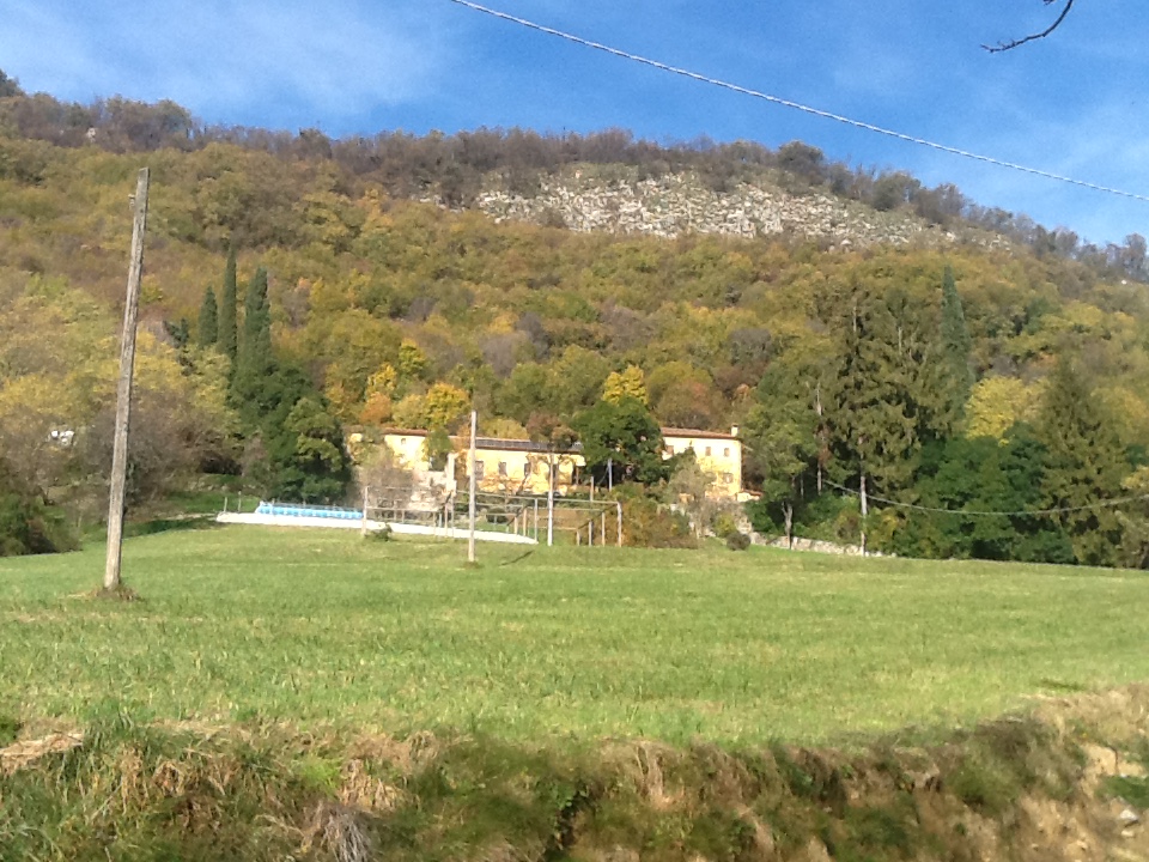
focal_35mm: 44
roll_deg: -1.6
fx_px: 1460
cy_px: 431
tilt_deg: +13.4
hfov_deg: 42.9
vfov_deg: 32.9
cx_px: 574
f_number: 2.4
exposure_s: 1/810
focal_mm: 2.03
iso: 40
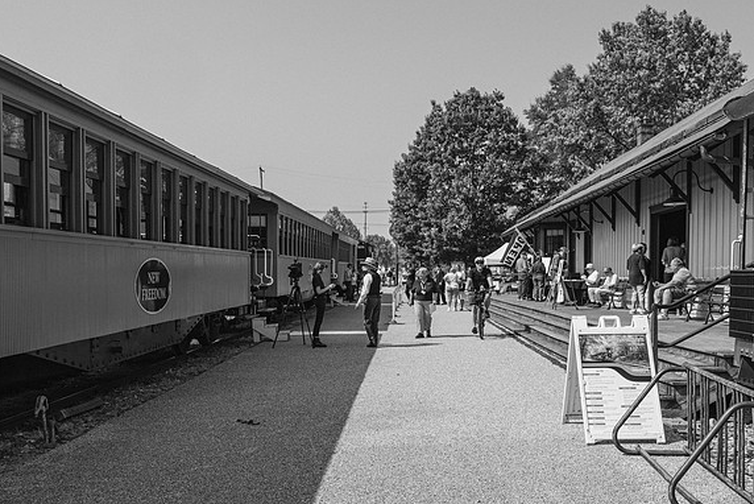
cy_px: 279
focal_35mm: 37
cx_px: 370
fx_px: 775
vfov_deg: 35.9
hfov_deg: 51.9
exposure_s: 1/250
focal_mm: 24
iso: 64
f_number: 7.1
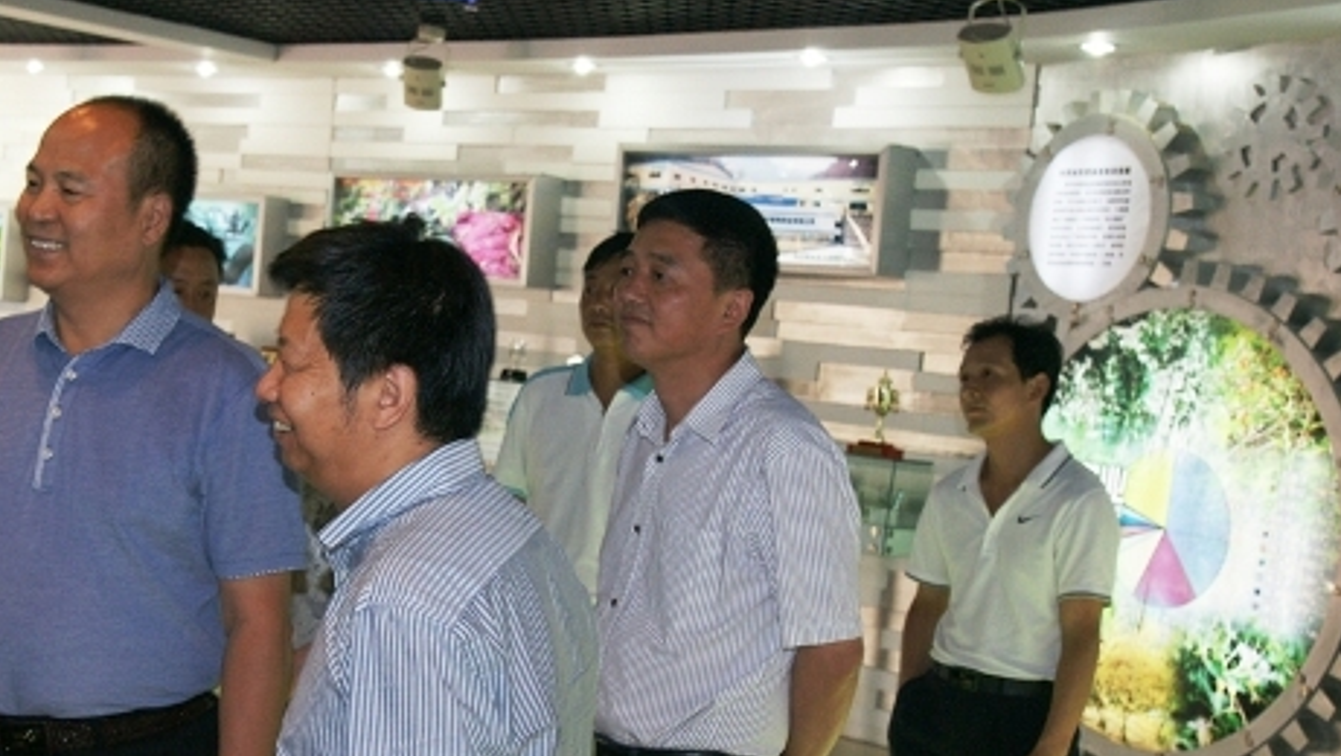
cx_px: 428
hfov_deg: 34.0
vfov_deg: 19.7
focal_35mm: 61
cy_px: 497
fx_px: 2170
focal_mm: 28
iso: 800
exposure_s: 1/60
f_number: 5.6
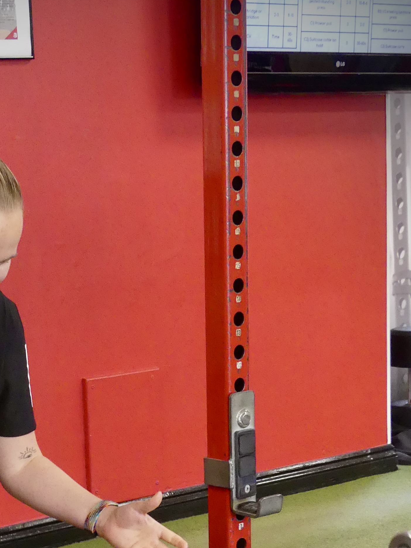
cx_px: -1
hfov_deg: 15.1
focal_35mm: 96
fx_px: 1520
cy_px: 520
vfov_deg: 19.9
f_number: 2.8
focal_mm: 8.1
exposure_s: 1/80
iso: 800
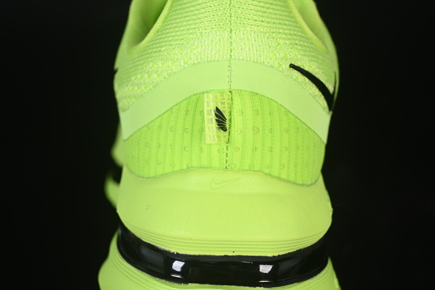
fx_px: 906
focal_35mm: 75
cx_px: 218
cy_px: 145
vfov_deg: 18.2
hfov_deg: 27.0
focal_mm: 50
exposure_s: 1/80
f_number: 7.1
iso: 160
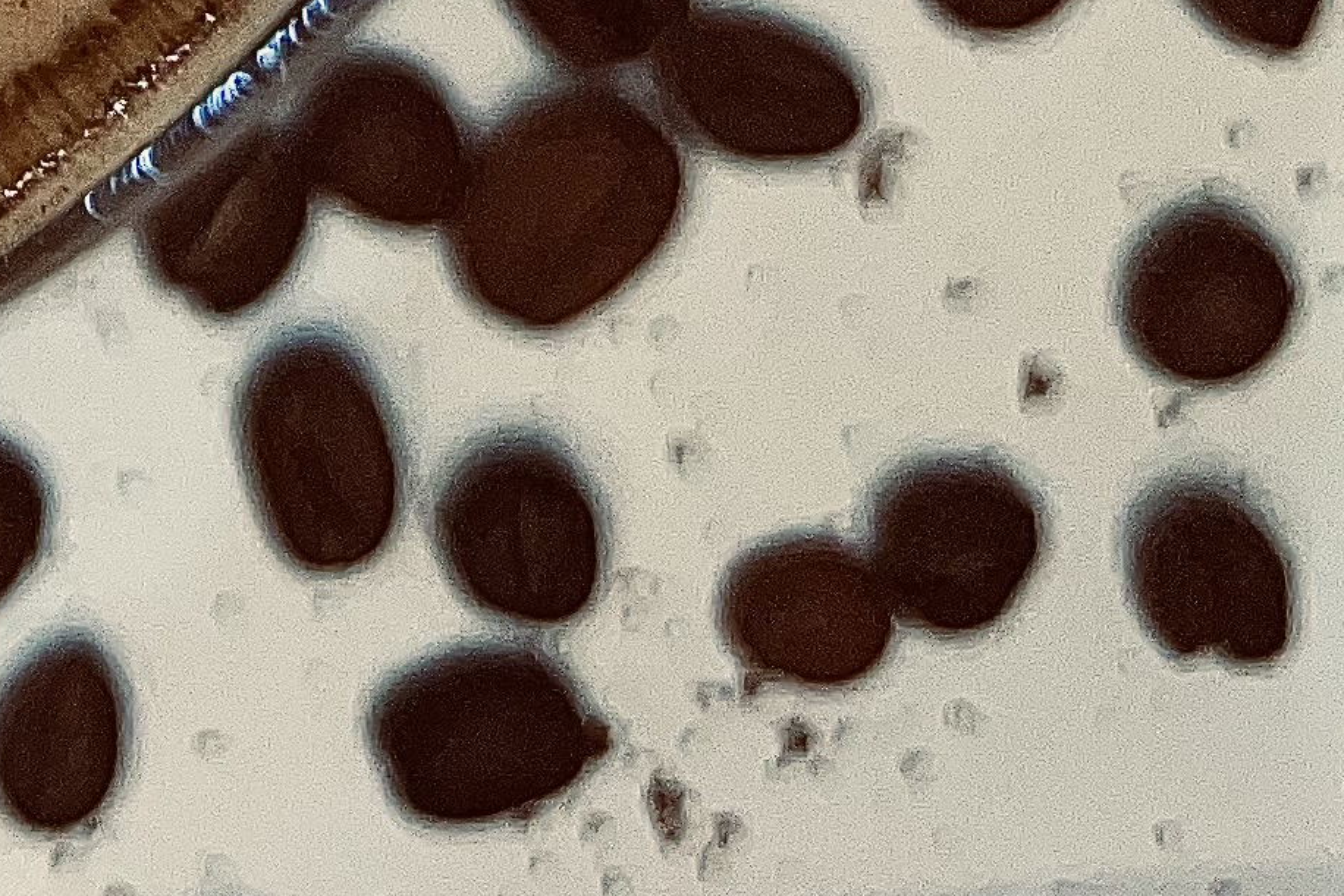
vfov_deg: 10.2
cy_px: -1176
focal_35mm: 119
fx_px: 4443
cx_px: -932
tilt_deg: -86.5
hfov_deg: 15.3
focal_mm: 5.7
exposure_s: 1/80
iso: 32
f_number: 1.5
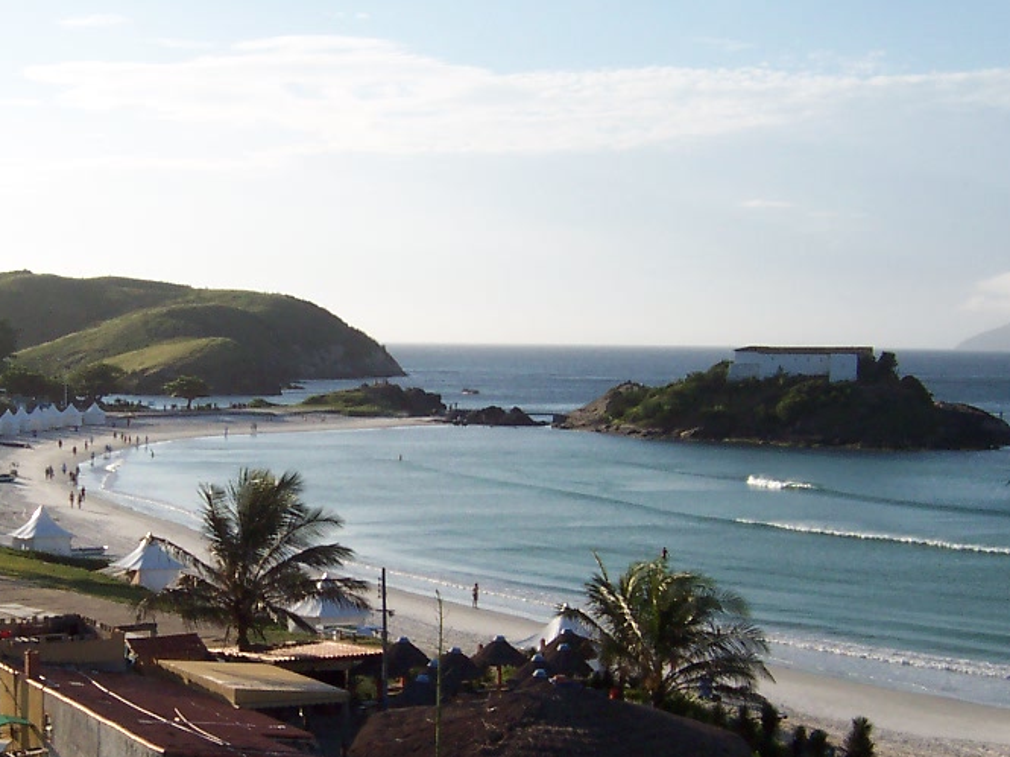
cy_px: 453
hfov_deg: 29.6
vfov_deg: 22.5
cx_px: 316
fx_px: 1895
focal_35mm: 65
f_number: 5.6
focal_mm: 5.6
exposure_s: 1/500
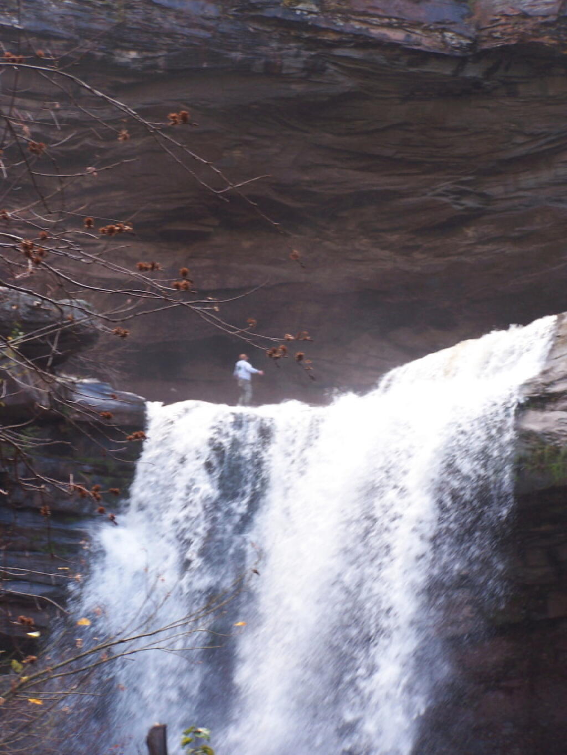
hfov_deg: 12.7
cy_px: 378
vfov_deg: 16.8
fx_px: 2555
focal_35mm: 117
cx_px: 284
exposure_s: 1/100
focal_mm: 19.4
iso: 80
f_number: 3.2
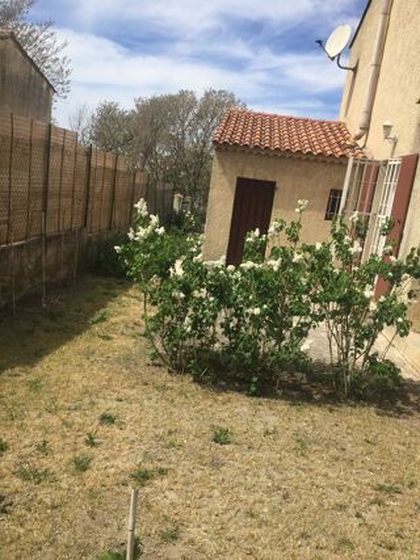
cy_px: 280
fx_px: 469
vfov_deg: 61.7
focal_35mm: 29
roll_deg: -6.5
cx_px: 210
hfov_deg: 48.2
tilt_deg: -11.8
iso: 32
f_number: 2.2
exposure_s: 1/2326
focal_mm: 4.15
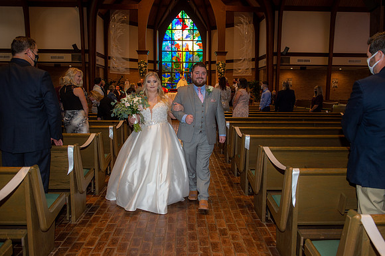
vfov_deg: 42.3
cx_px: 192
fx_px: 331
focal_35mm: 31
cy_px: 128
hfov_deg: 60.3
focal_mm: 31
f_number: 5
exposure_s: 1/125
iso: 1250
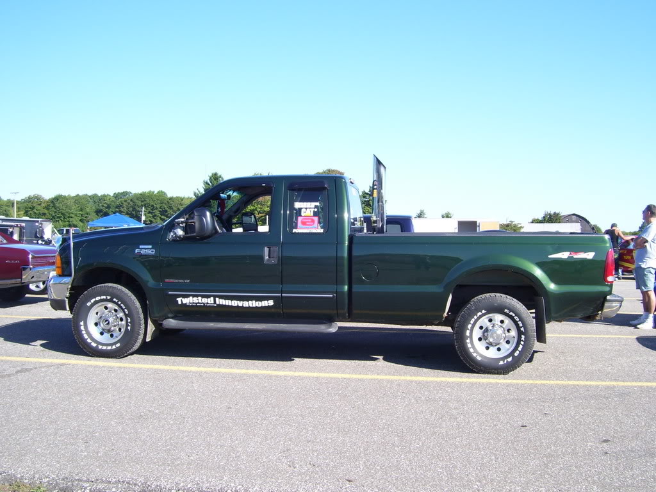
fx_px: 701
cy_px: 246
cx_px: 328
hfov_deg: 50.1
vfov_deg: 38.7
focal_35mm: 37
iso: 80
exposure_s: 1/250
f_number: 4.8
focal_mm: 6
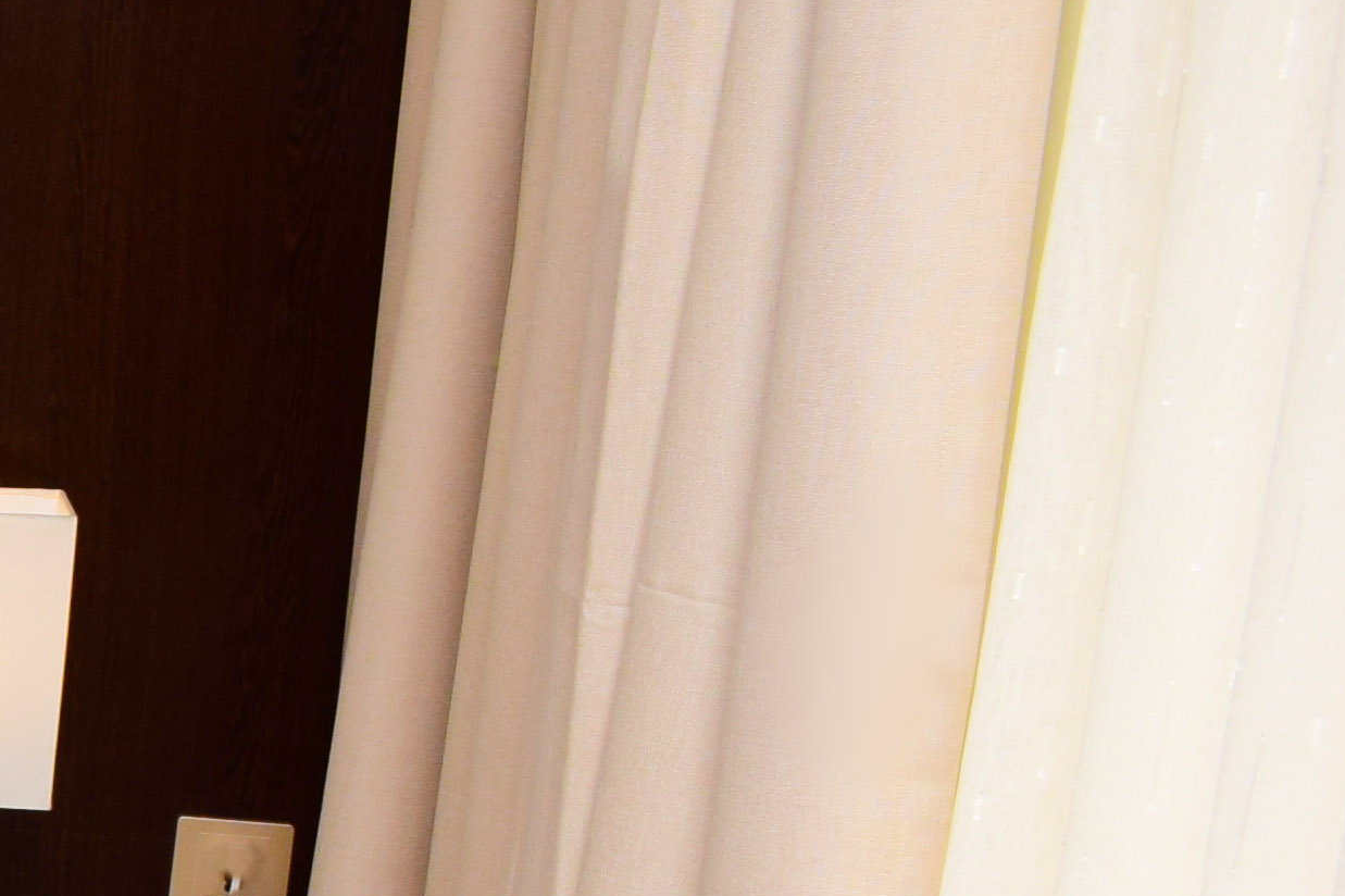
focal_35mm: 131
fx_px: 4893
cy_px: 1042
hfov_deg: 12.7
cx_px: -1696
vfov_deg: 10.3
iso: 400
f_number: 5.6
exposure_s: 1/100
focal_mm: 18
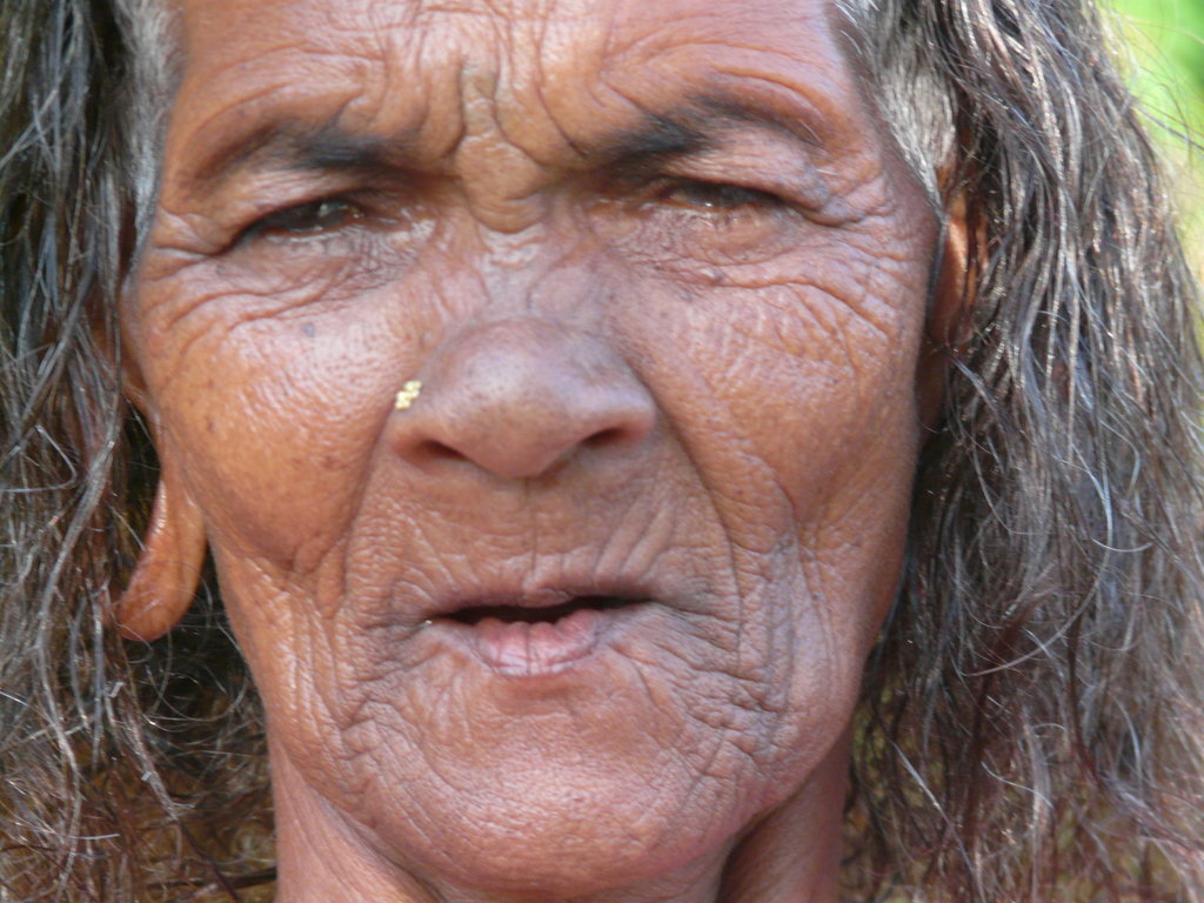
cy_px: 452
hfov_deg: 6.1
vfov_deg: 4.6
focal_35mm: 325
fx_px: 11304
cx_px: 602
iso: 200
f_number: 3.6
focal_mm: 53.4
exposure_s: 1/100
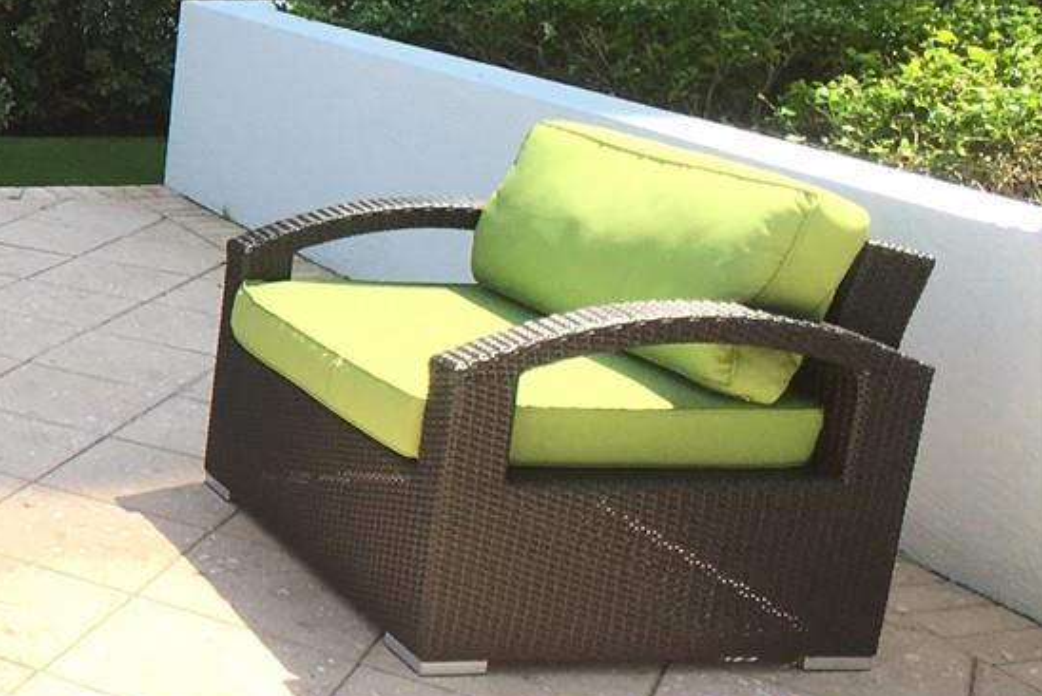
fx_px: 2548
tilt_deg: -12.7
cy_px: 221
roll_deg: -0.8
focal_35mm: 88
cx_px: -468
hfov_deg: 20.2
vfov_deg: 15.5
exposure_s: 1/916
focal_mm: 4.15
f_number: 2.2
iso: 25
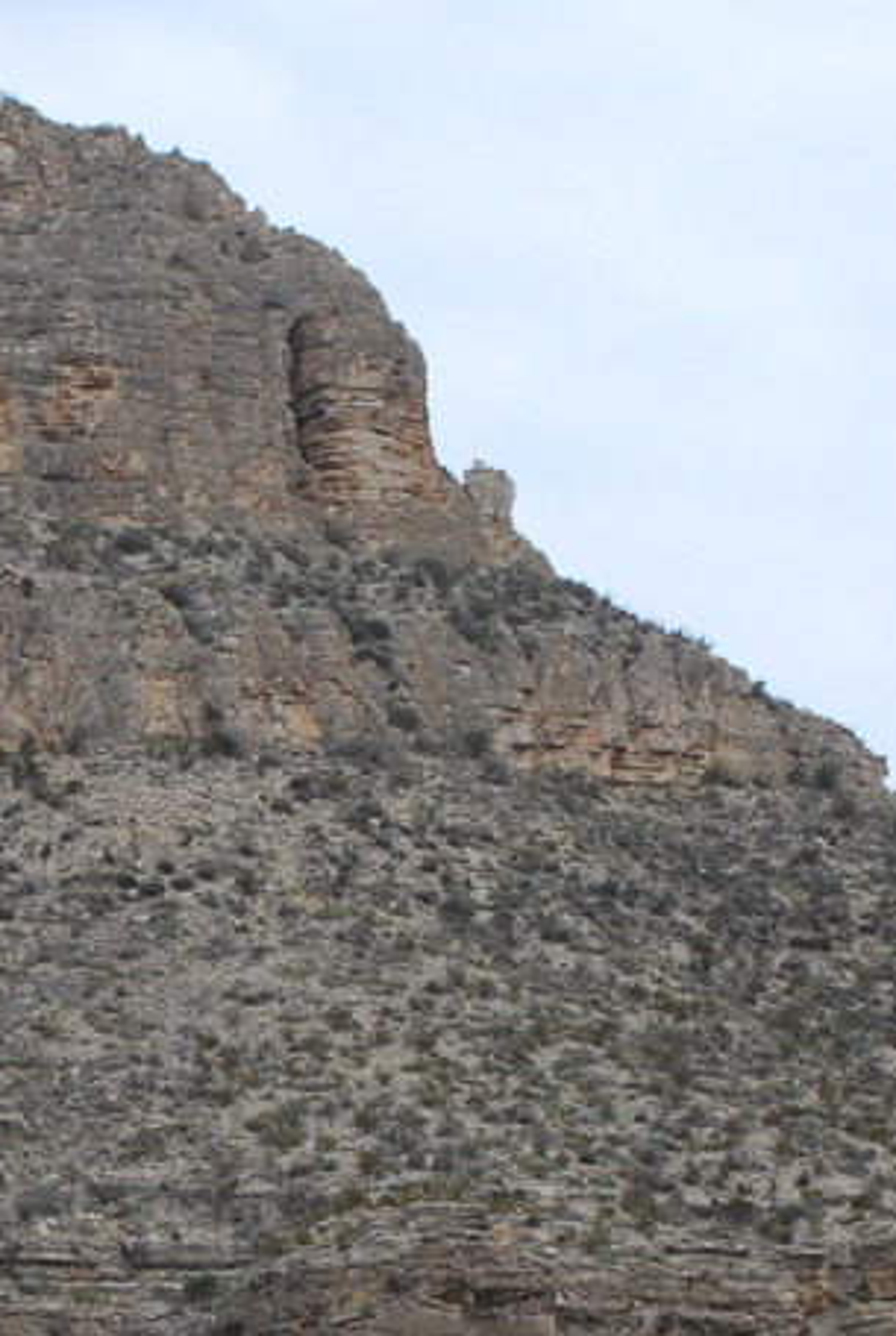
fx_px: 7029
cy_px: 1285
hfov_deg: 7.2
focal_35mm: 189
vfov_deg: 10.8
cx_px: -165
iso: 160
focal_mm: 48
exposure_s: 1/250
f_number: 8
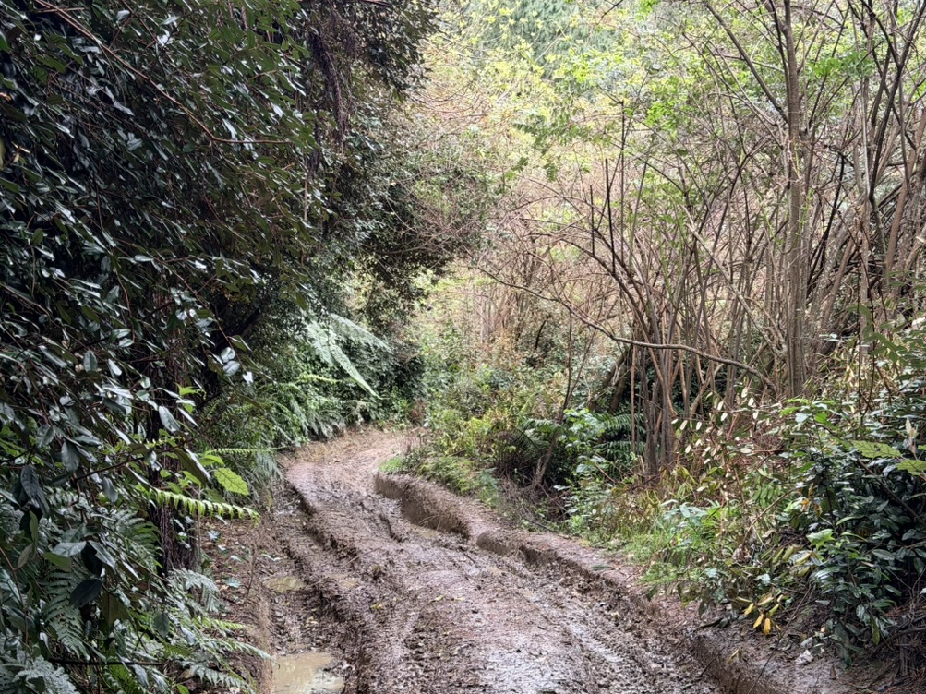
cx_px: 463
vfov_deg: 29.7
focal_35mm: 49
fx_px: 1311
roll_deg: +0.8
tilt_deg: +4.2
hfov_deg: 38.9
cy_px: 343
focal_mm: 6.76
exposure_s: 1/132
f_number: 1.78
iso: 50
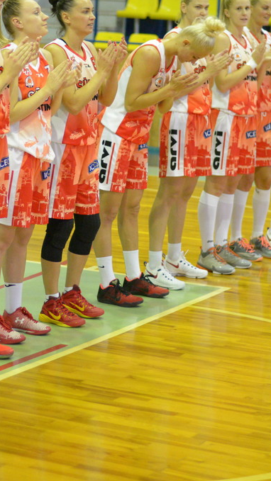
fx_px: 1418
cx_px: 110
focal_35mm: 111
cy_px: 168
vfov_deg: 19.2
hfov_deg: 10.9
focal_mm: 50
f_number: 1.8
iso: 4000
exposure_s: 1/800
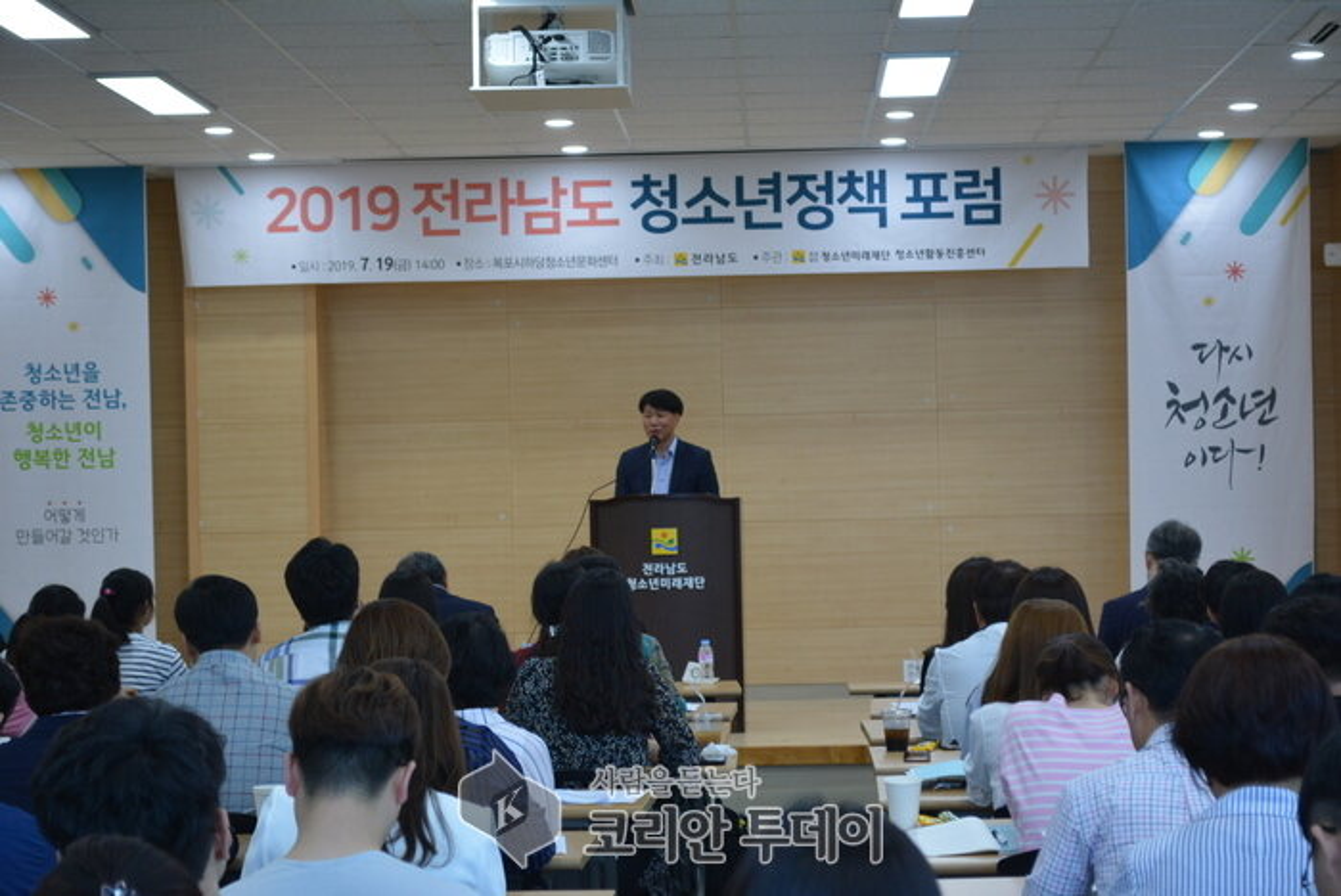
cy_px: 448
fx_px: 3076
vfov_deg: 16.6
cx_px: 670
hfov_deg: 24.6
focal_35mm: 82
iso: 640
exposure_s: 1/60
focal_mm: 55
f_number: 5.6
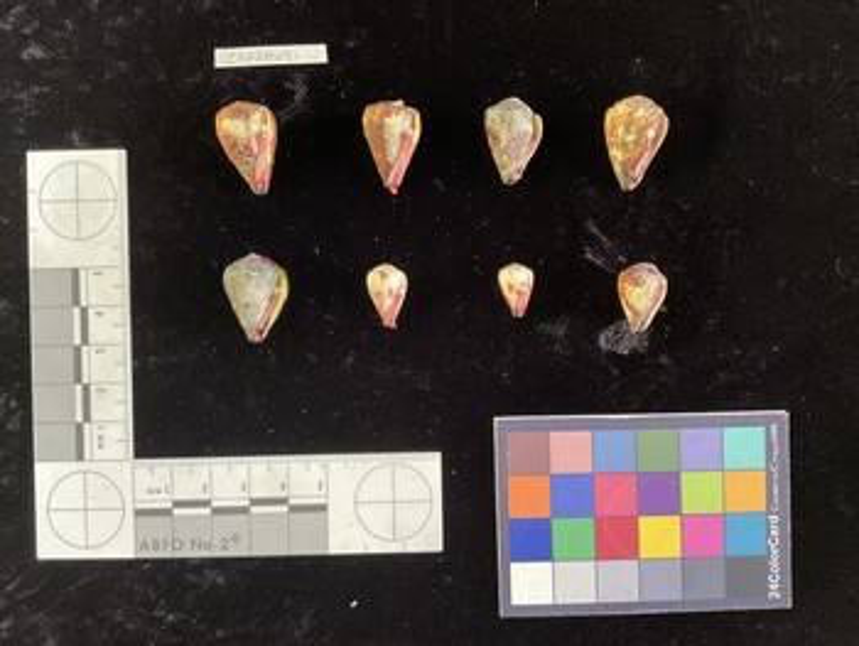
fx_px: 720
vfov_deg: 48.3
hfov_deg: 61.6
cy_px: 323
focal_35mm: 29
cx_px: 430
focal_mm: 3
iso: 100
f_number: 1.8
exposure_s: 1/50
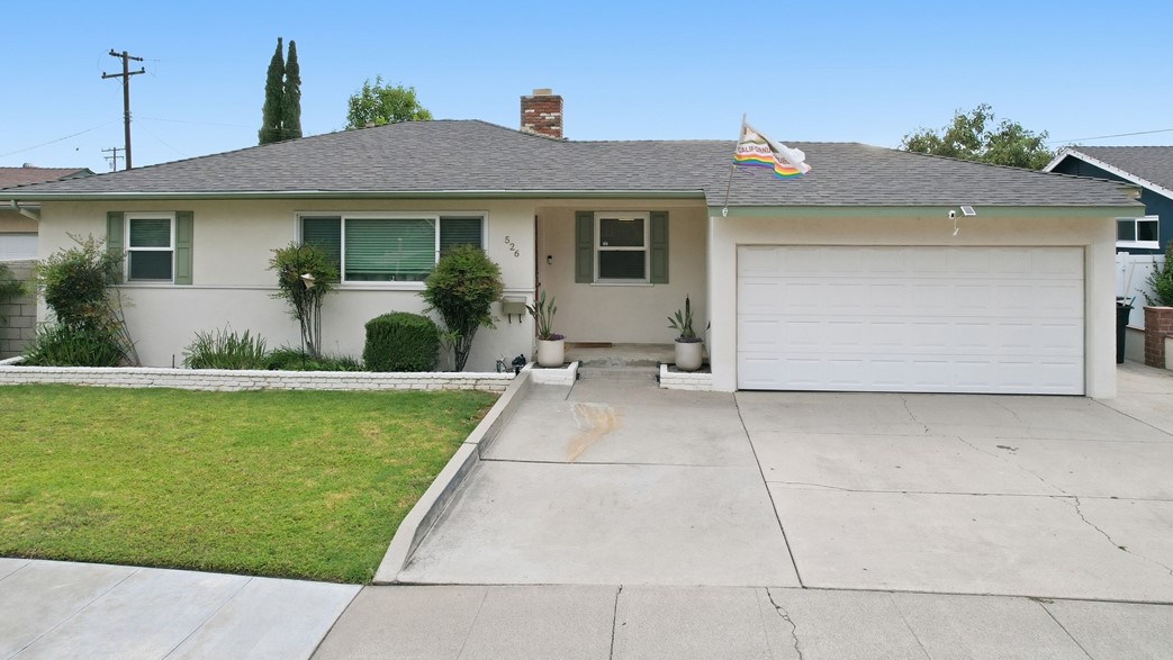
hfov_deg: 76.3
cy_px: 284
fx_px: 747
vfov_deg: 47.6
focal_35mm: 24
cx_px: 574
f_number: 2.8
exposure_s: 1/500
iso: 200
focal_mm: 8.4
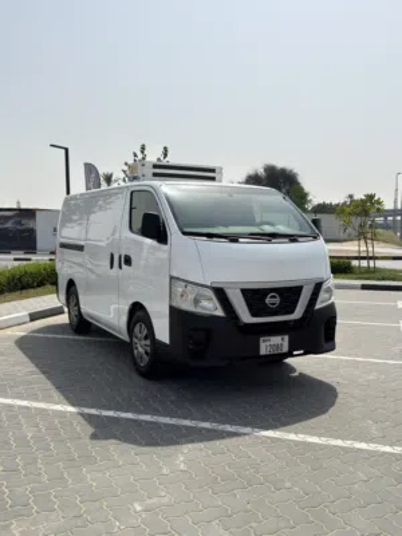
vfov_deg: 52.6
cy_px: 268
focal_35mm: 35
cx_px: 201
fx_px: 542
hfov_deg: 40.7
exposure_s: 1/9174
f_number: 1.78
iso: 64
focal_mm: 6.76
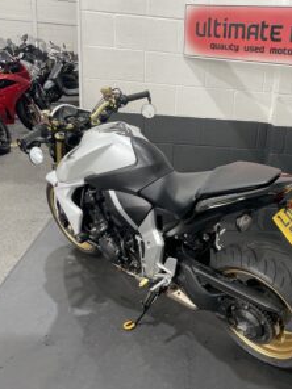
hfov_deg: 39.4
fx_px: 394
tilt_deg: -17.8
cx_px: 225
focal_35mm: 35
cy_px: 195
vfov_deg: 52.6
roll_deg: -4.5
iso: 100
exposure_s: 1/100
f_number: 1.6
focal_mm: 4.2
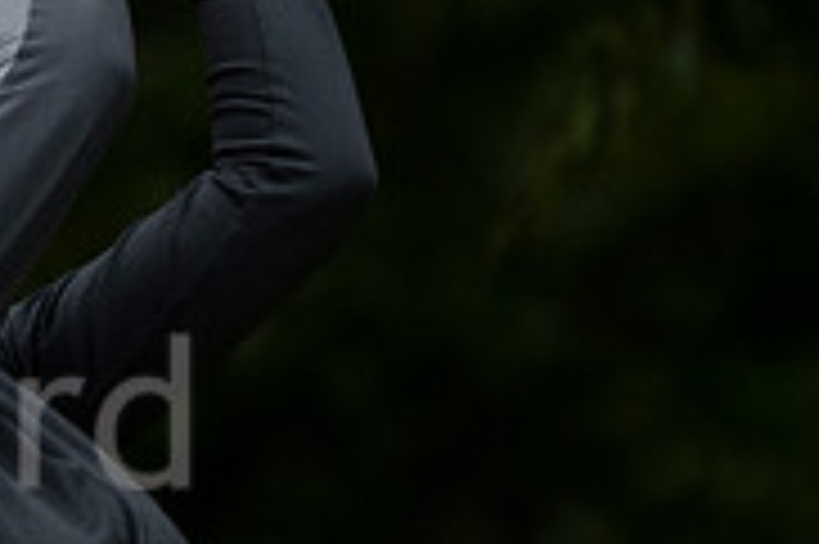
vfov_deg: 0.7
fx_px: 42367
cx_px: -382
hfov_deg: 1.1
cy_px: 456
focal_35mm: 1864
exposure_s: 1/1250
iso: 1600
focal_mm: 390
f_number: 5.6
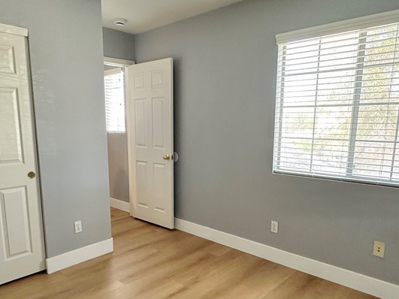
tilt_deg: -9.7
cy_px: 177
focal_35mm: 27
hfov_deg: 65.1
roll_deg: +1.4
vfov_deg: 51.0
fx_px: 311
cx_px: 175
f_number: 2.2
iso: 250
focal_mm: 2.22
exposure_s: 1/99
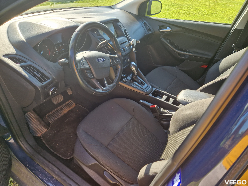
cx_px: 124
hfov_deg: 73.9
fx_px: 165
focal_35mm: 23
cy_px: 93
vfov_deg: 58.9
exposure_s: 1/180
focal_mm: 5.4
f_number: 1.8
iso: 50
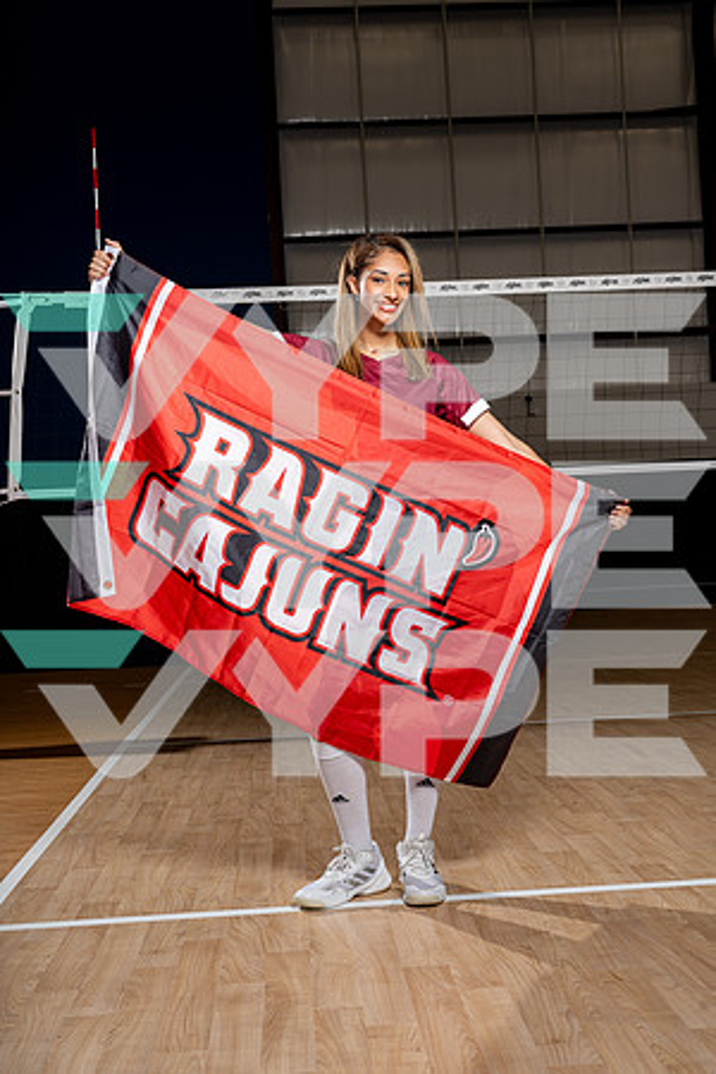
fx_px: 1223
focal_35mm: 41
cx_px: 358
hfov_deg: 32.6
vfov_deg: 47.4
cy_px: 537
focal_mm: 41
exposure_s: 1/250
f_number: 8
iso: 100
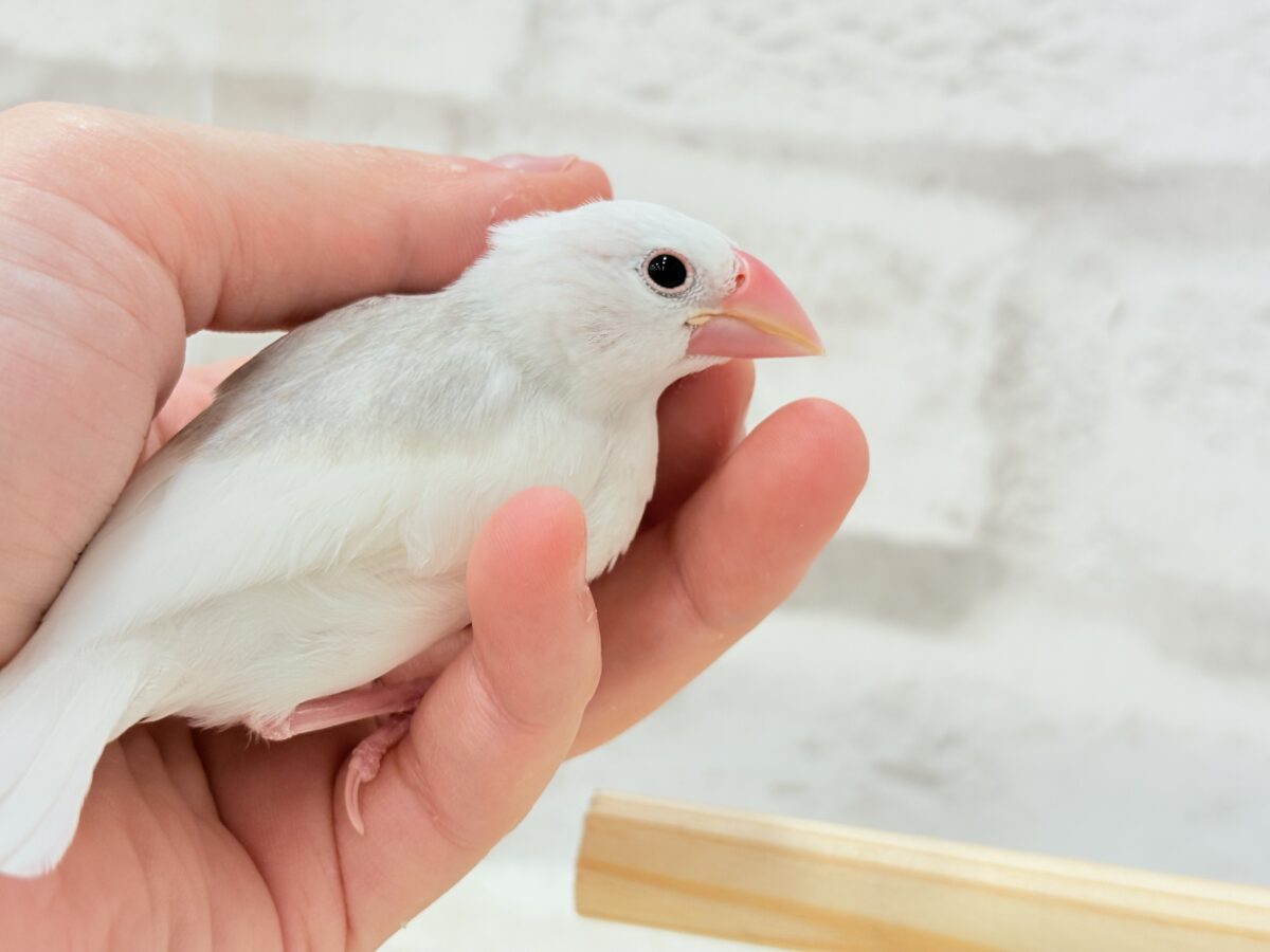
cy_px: 476
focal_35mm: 52
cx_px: 635
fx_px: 1908
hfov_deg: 36.8
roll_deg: -4.7
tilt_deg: -7.9
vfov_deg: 28.0
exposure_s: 1/50
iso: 40
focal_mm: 5.96
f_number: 1.6
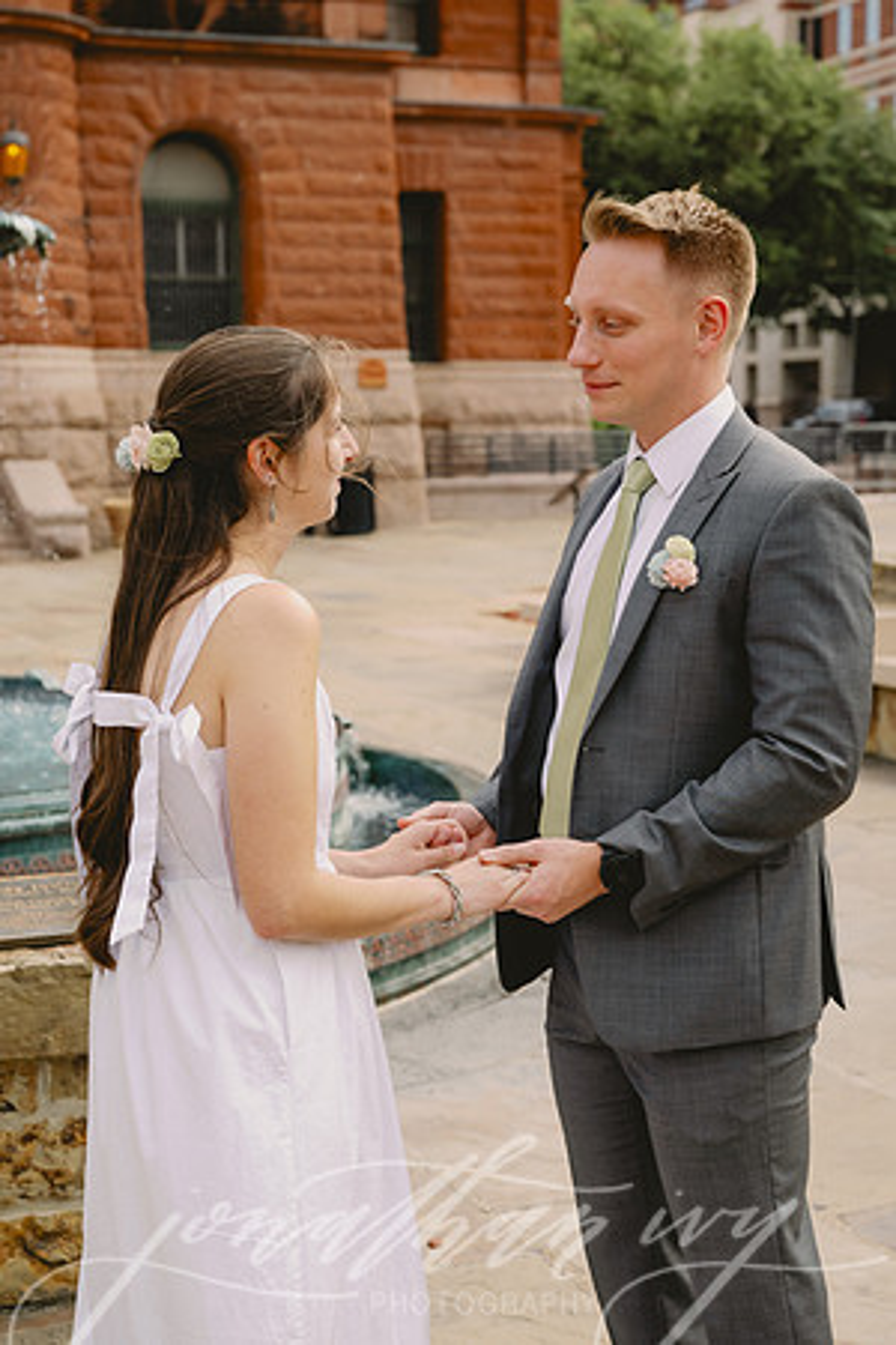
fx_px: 2202
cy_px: 672
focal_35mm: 59
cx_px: 448
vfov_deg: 33.9
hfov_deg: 23.0
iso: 500
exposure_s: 1/1000
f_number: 5.6
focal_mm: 59
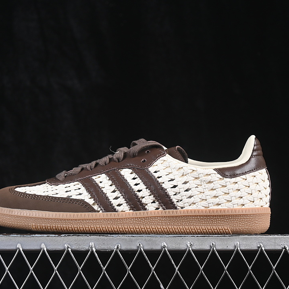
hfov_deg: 18.1
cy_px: 144
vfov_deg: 18.1
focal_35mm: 96
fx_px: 907
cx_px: 133
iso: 160
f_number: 7.1
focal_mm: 50
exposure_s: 1/80
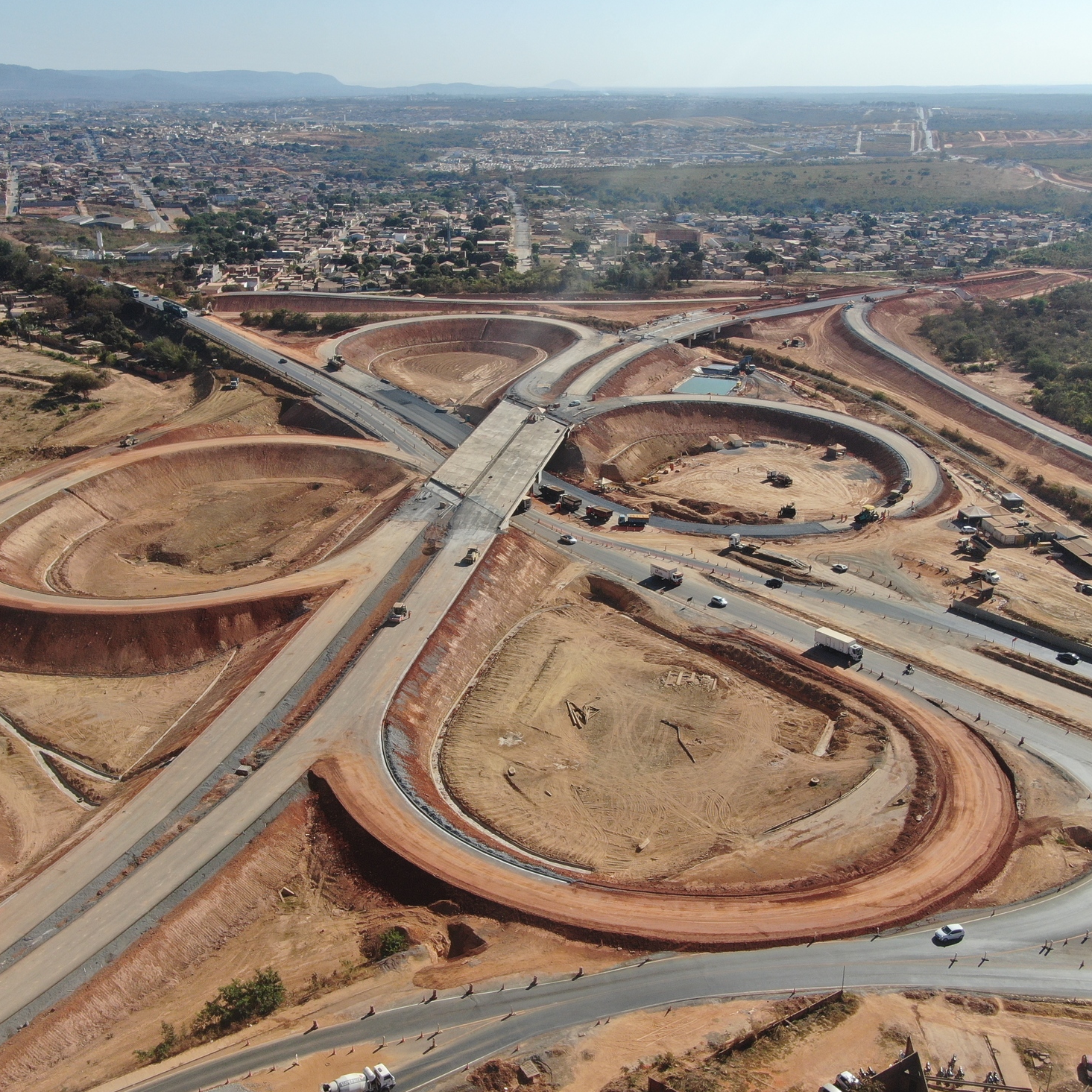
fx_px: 1249
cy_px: 554
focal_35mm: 35
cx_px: 516
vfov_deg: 47.2
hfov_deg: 47.2
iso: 100
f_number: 3
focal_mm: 5.11
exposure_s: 1/1250
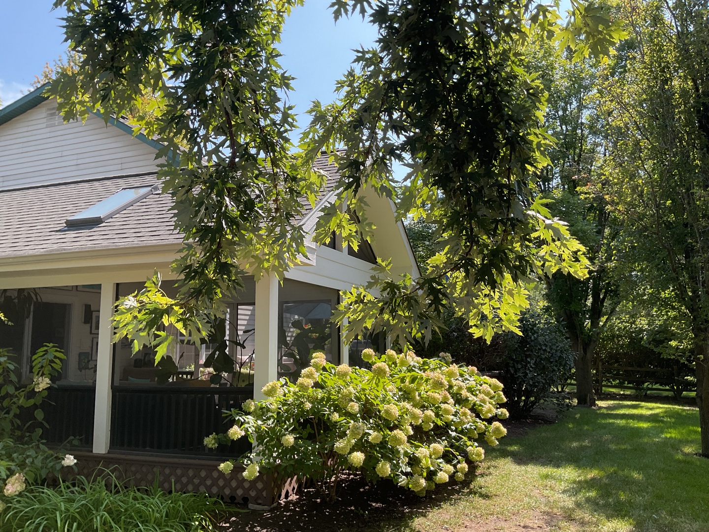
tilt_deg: +7.6
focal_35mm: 29
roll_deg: +1.0
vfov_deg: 48.2
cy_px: 266
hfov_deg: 61.7
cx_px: 354
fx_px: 594
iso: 16
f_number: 1.8
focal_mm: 3
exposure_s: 1/333
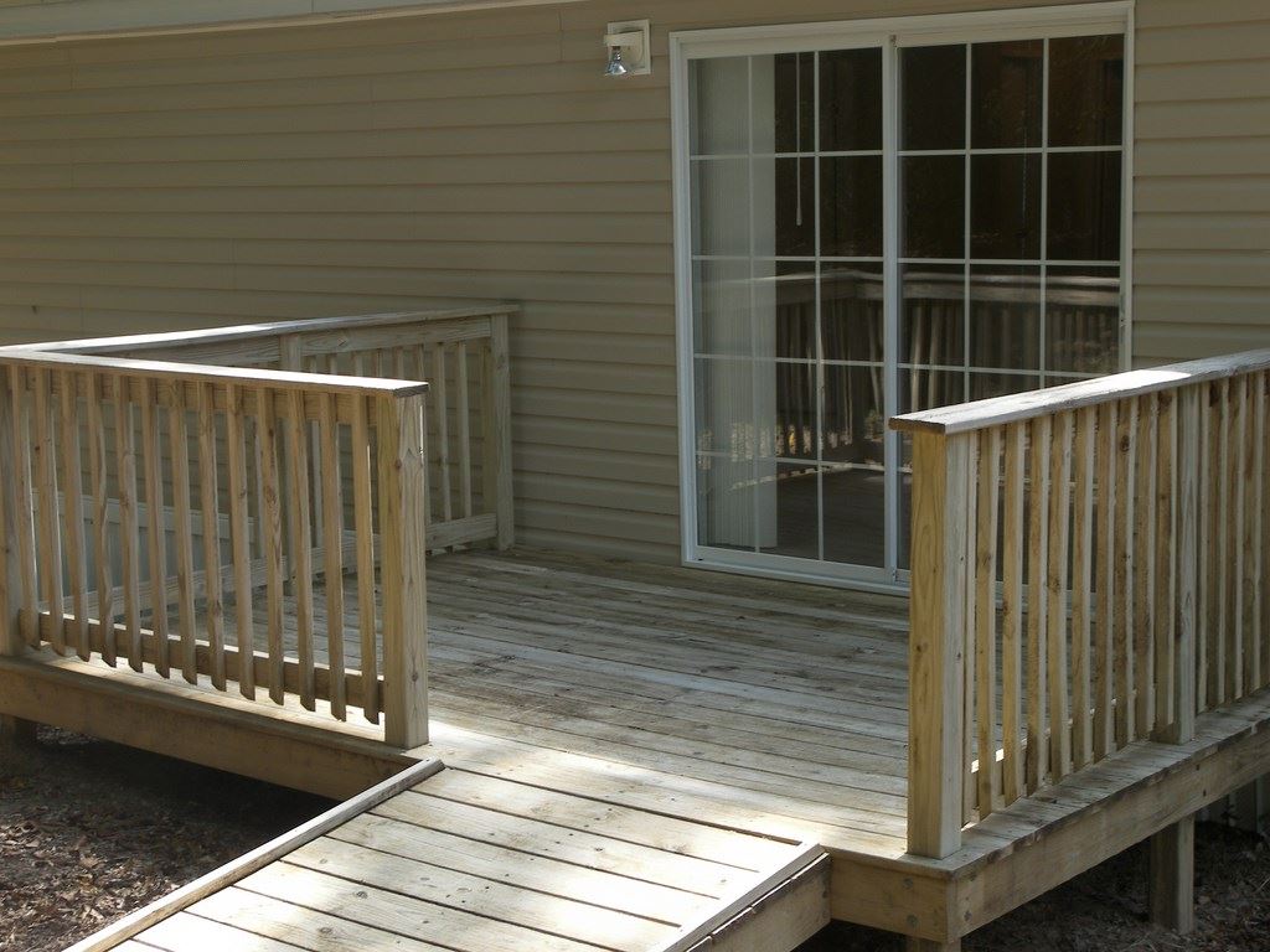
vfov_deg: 24.0
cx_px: 635
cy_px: 476
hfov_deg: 31.7
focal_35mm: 61
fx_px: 2238
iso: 50
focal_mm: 12.8
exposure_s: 1/125
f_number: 3.6
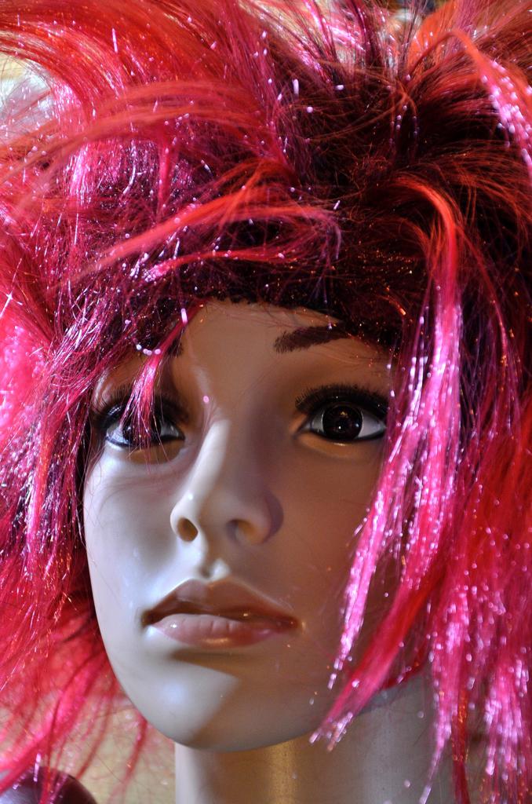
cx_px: 266
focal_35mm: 112
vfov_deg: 18.2
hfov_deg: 12.1
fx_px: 2505
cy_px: 402
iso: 1000
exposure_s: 1/30
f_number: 5.3
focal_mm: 75
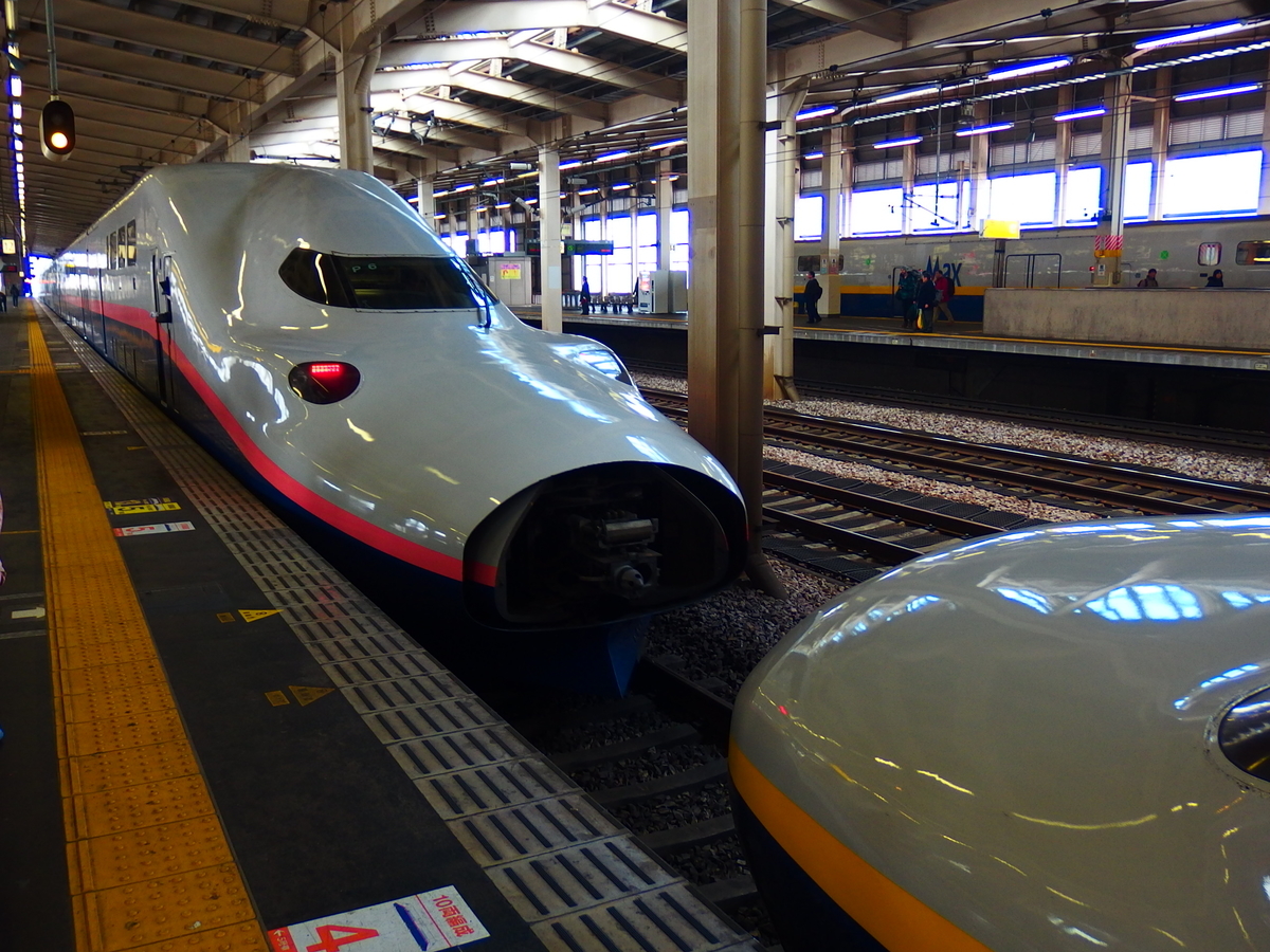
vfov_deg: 44.2
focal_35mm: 32
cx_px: 635
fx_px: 1174
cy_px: 476
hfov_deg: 56.8
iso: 100
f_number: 2
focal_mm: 5.6
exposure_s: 1/80
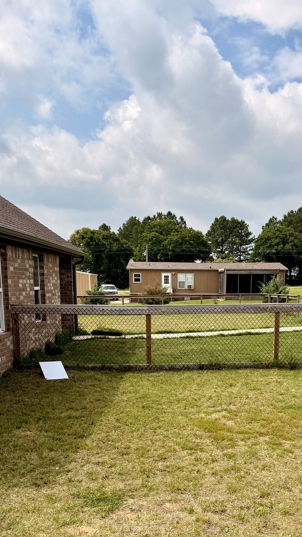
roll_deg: -0.7
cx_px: 196
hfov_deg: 31.8
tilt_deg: -8.6
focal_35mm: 37
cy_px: 375
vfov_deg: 52.5
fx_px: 527
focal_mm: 6.76
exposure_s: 1/5714
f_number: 1.78
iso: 80
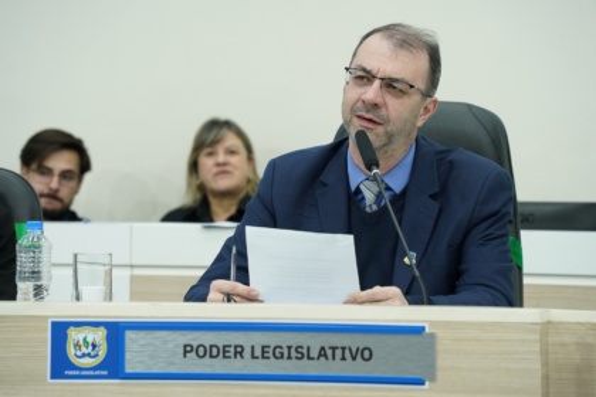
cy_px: 198
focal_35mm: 200
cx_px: 298
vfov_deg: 6.9
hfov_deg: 10.3
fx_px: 3311
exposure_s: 1/100
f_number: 7.1
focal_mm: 200
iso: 3200
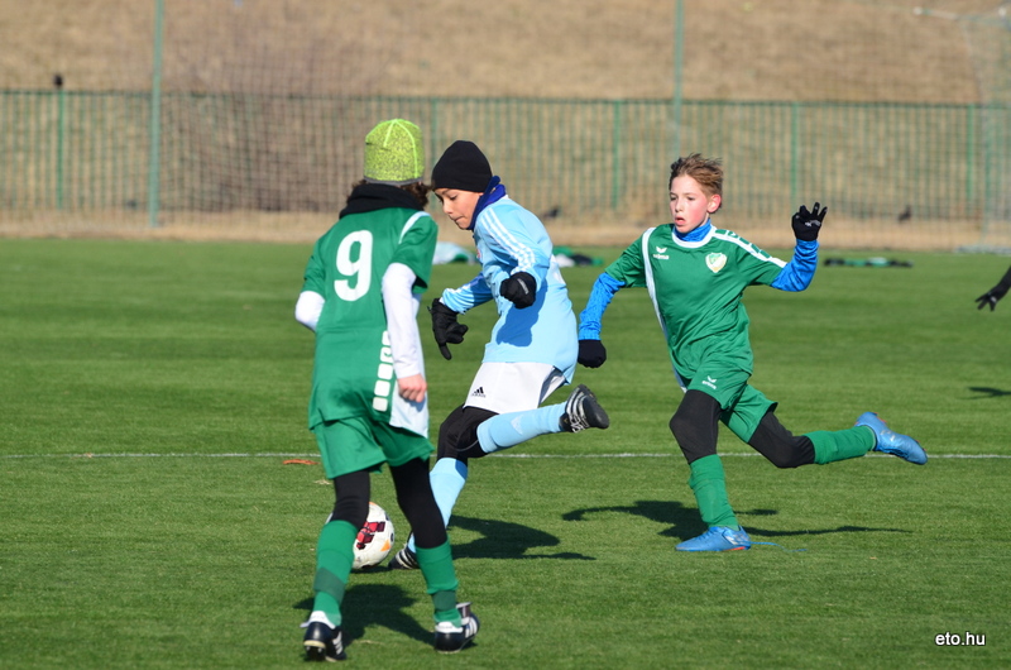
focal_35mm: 345
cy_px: 335
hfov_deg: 6.0
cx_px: 506
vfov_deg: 4.0
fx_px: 9669
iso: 500
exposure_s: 1/2000
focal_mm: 230
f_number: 5.6
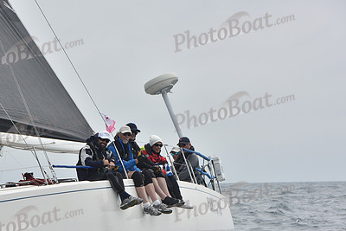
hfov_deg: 7.9
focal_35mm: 261
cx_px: 129
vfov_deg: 5.3
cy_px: 167
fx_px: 2509
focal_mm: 180
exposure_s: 1/800
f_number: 11
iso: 250
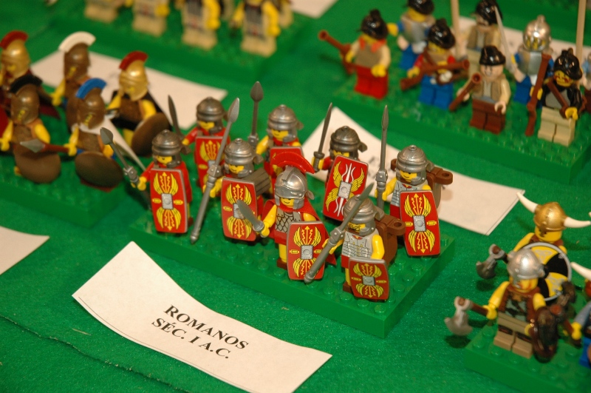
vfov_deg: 14.0
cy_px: 196
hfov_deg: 20.9
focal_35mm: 98
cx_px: 296
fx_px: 1598
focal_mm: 65
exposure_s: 1/60
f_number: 4.5
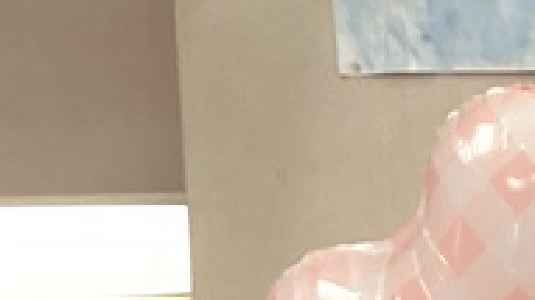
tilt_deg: -4.2
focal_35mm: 177
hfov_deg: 10.2
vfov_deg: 6.3
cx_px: 1370
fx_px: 2508
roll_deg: +1.0
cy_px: 897
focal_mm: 3.3
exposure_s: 1/60
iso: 200
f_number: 2.4
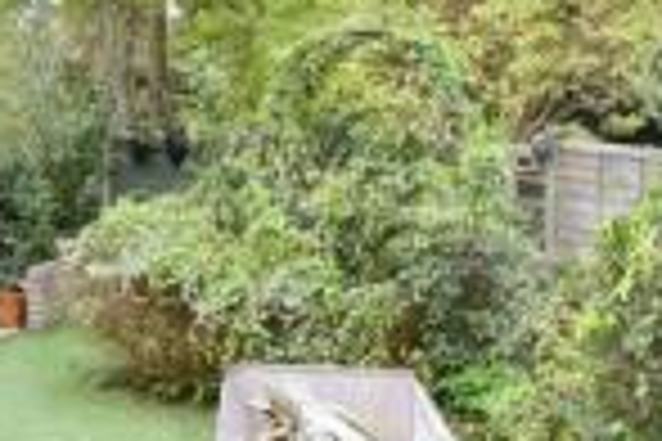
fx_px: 1232
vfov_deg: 19.8
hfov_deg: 28.9
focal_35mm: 67
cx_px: 592
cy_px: 16
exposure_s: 1/60
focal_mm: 10
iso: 160
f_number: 8
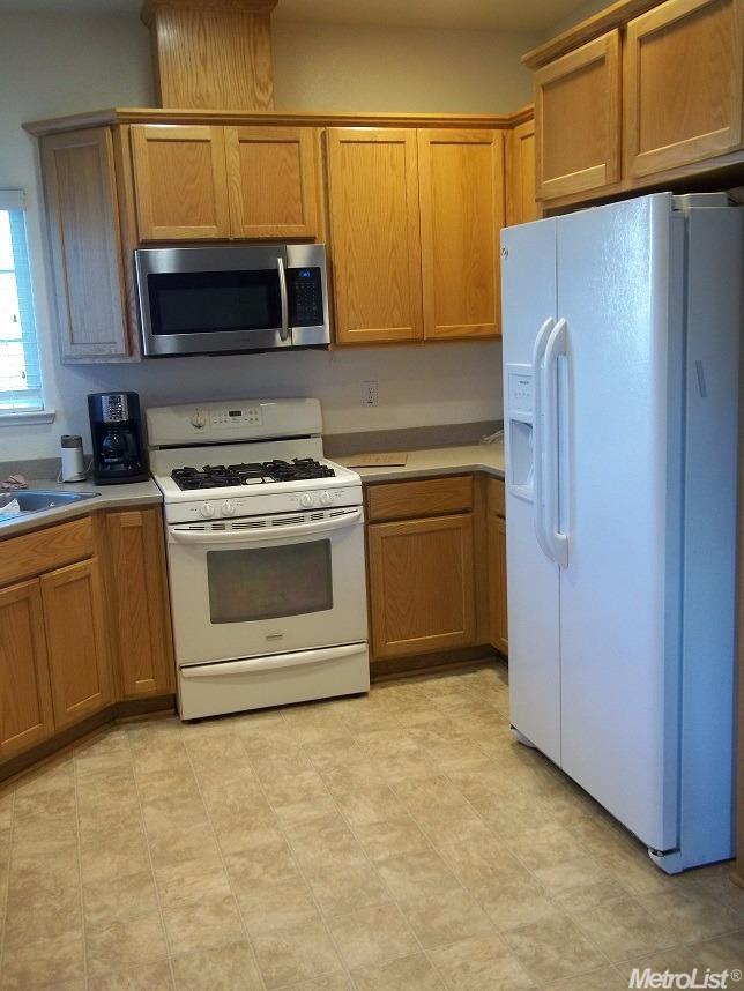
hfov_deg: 44.2
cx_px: 372
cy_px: 496
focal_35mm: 32
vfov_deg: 56.8
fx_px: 917
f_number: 2.9
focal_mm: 5.7
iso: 160
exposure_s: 1/20
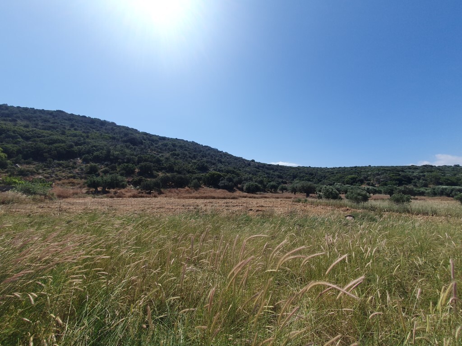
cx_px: 231
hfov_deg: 106.2
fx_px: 174
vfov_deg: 89.9
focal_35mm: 13
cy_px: 173
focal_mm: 1.8
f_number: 2.2
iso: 50
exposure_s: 1/1444
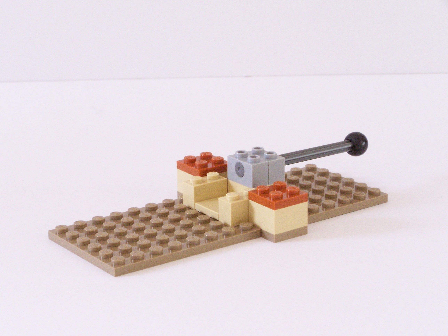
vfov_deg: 14.1
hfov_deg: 18.7
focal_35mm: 105
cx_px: 224
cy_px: 168
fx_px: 1359
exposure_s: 1/15
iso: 400
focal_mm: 17.5
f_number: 5.6
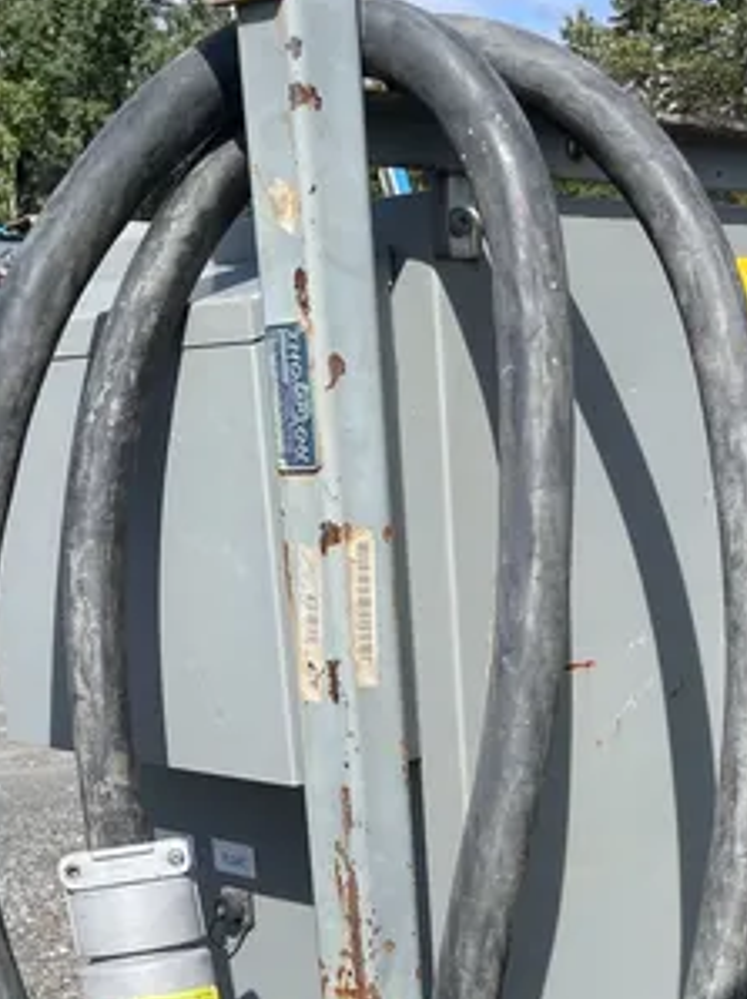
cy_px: 1098
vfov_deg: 27.7
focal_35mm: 64
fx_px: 1844
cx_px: 499
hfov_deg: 22.8
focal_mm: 4.2
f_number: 1.6
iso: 32
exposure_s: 1/3401
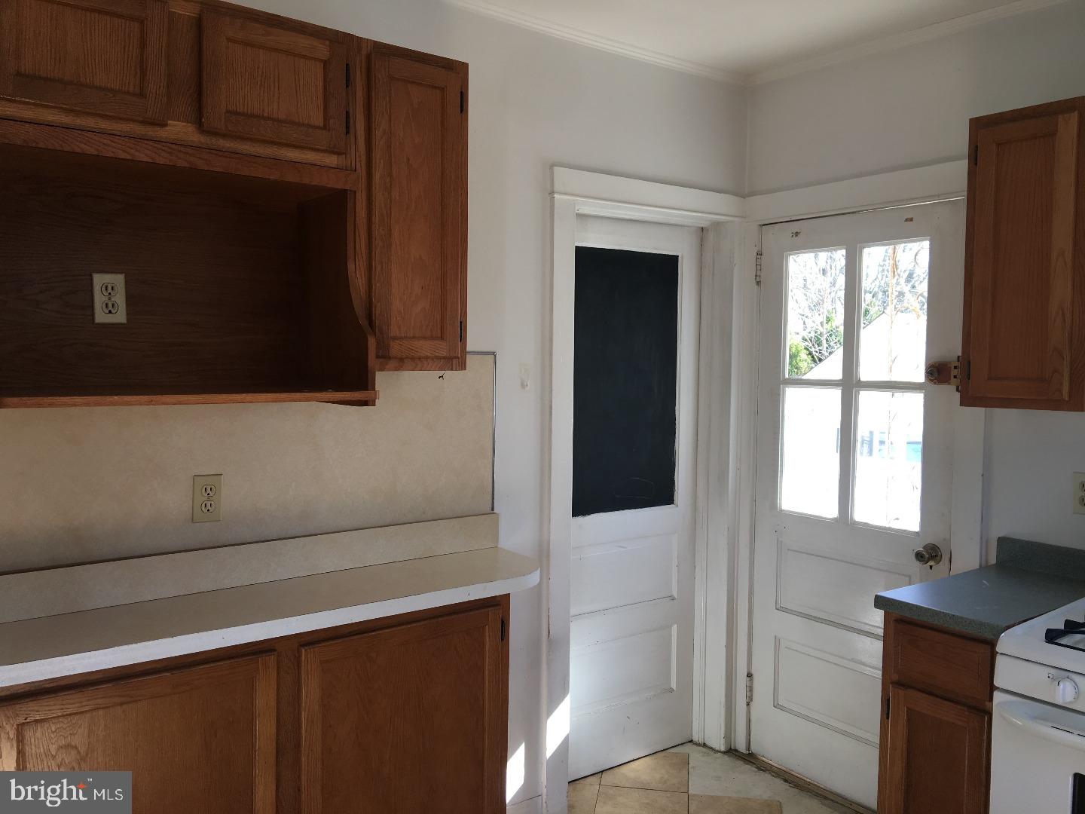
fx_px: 909
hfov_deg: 61.7
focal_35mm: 29
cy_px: 407
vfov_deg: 48.2
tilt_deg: -1.6
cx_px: 542
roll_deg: -1.7
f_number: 2.2
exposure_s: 1/40
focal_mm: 4.15
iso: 25
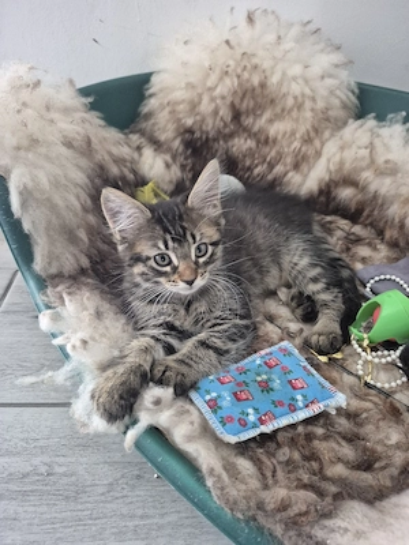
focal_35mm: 23
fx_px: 362
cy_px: 272
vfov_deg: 73.9
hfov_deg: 58.9
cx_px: 204
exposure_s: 1/60.2
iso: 800
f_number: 1.8
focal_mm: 5.4
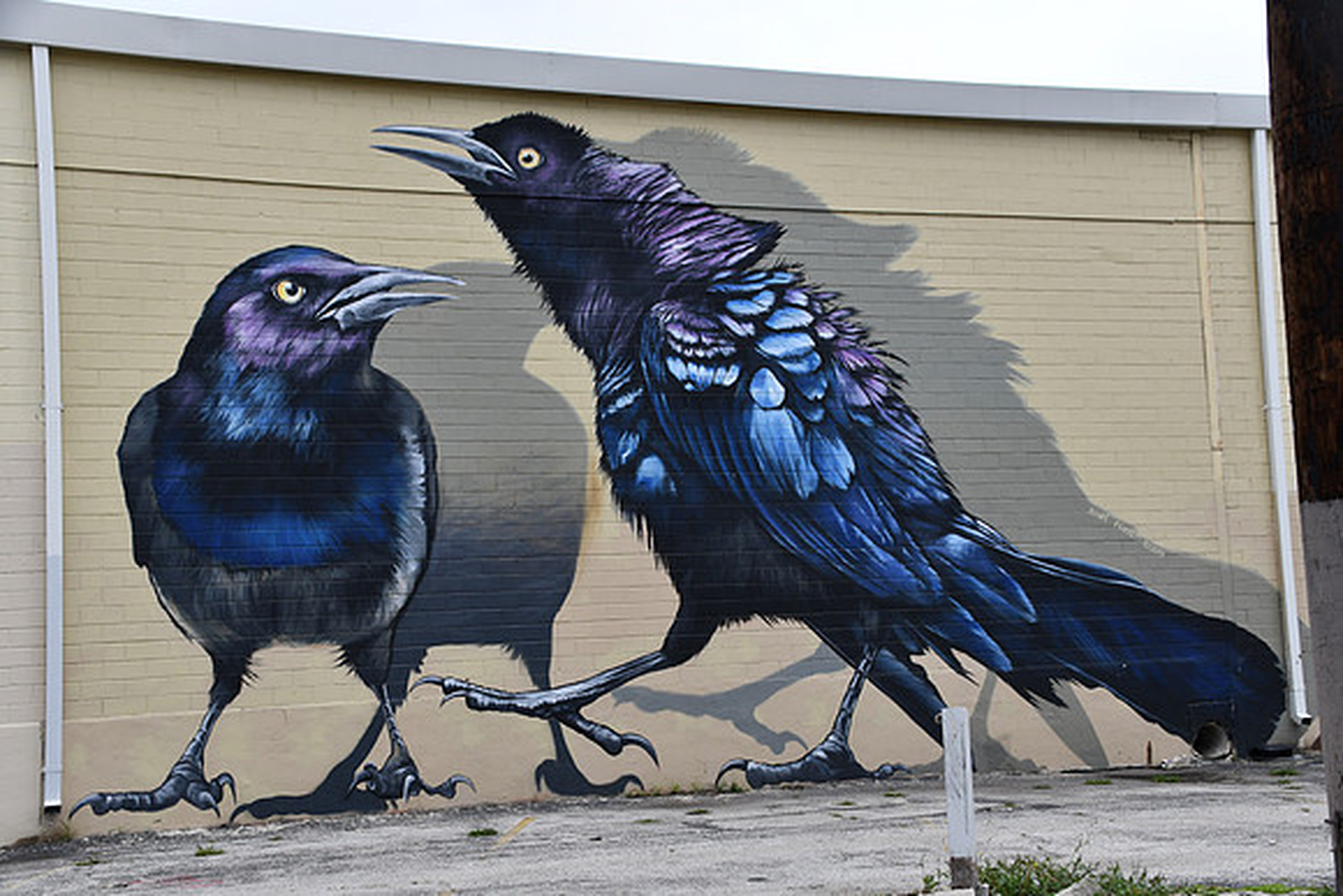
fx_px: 1791
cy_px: 448
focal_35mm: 48
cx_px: 672
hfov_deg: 41.1
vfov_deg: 28.1
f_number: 8
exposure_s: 1/250
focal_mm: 32
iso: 180
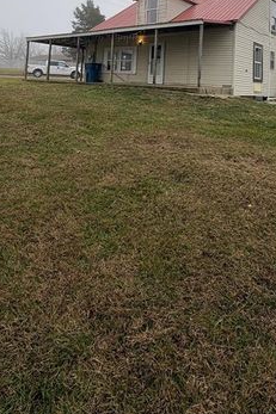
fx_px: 322
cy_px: 63
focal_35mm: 28
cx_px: 165
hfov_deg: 46.1
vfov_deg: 58.5
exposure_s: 1/255
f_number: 2.2
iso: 40
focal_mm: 2.22
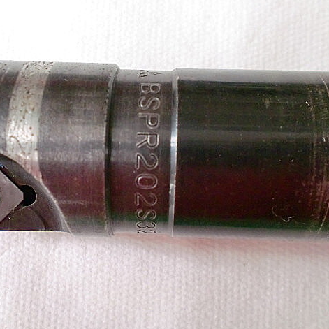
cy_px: 165
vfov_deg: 40.0
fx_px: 452
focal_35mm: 42
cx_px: 154
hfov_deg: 40.0
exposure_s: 1/60
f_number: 3.1
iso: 500
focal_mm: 6.3
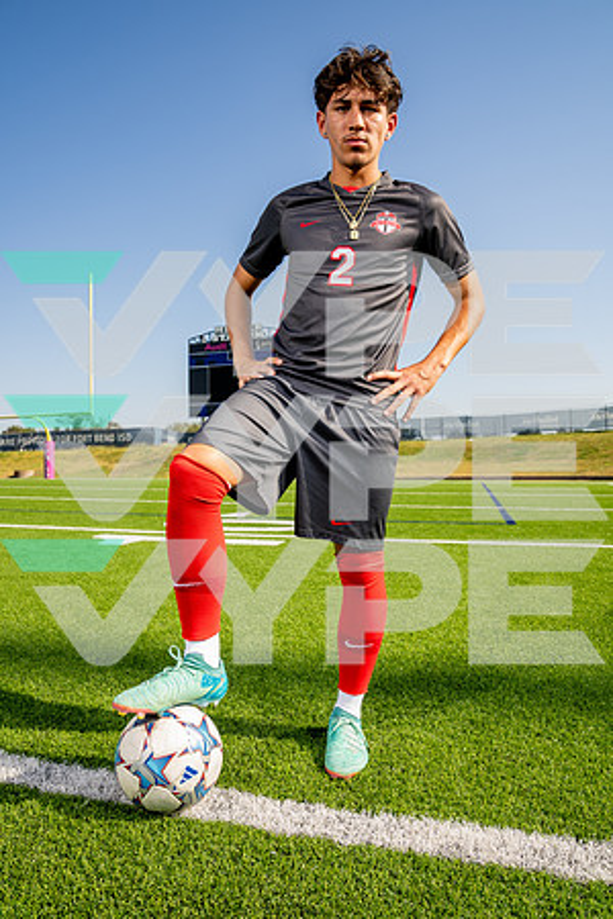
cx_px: 306
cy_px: 460
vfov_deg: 73.7
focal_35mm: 24
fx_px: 613
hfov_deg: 53.1
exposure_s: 1/125
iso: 50
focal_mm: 24
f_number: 7.1
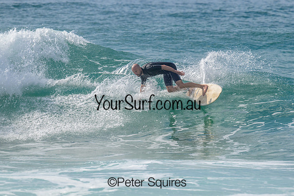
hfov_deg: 2.9
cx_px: 169
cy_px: 79
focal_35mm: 718
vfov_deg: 1.9
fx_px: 5863
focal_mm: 600
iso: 560
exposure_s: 1/2000
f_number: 11
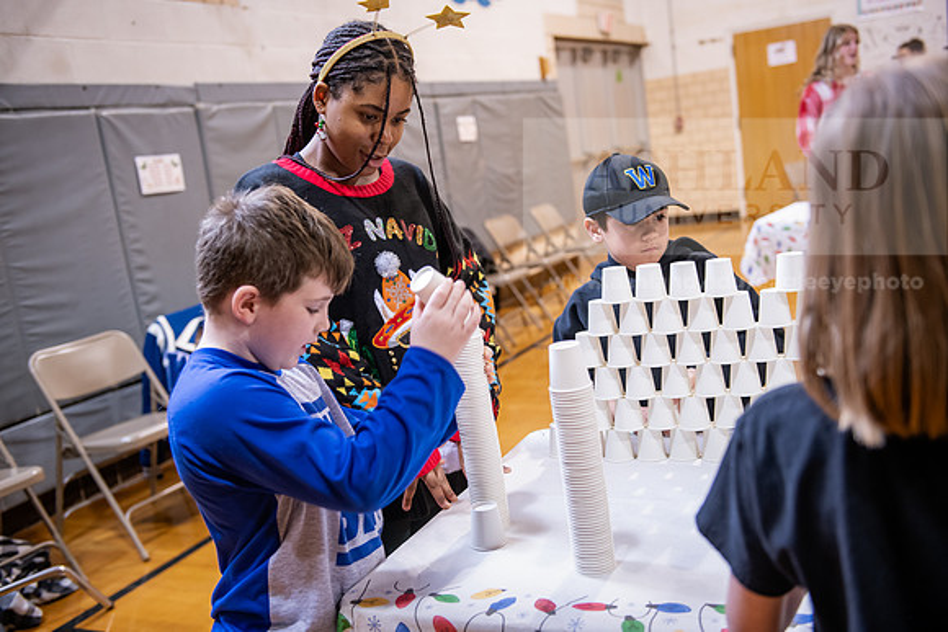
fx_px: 1001
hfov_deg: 50.7
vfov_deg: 35.1
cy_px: 316
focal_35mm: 38
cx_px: 474
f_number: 3.2
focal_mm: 38
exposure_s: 1/160
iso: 1000
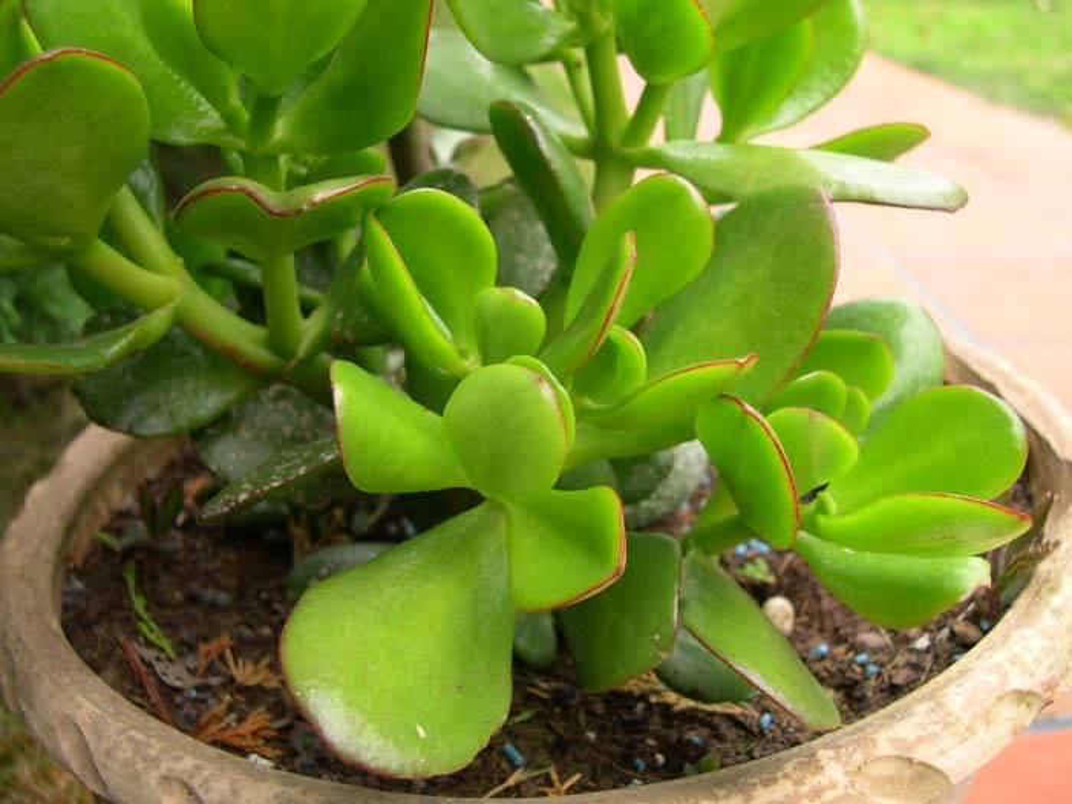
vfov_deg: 37.7
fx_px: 1177
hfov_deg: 49.0
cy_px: 402
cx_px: 536
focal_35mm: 38
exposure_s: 1/142
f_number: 2.8
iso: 100
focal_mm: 8
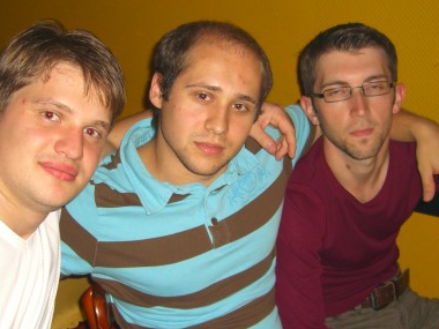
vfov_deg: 24.4
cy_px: 180
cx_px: 222
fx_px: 761
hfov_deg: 32.2
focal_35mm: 60
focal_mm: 7.9
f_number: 2.8
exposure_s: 1/60
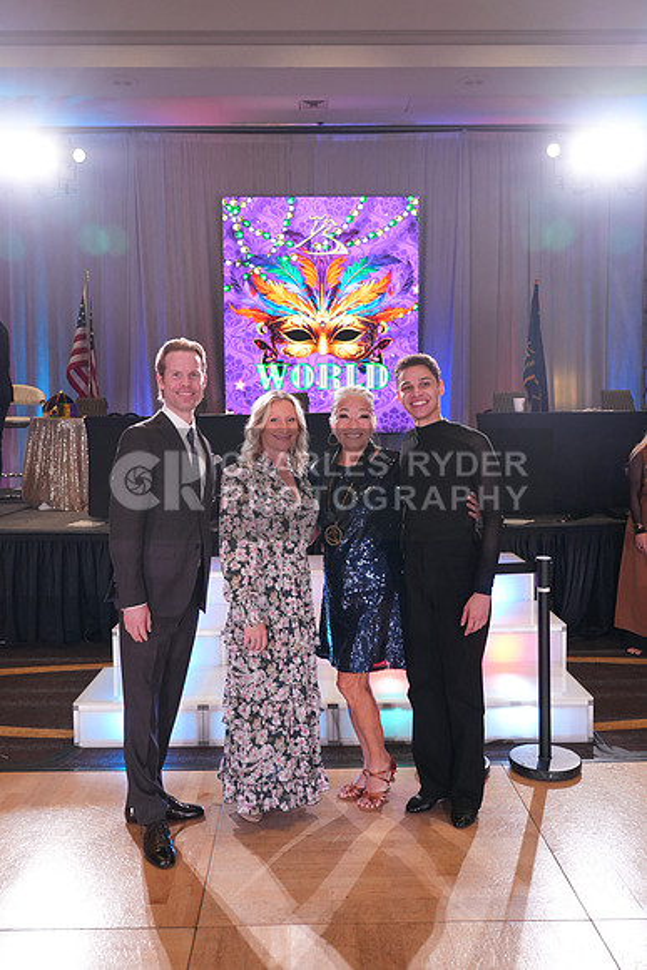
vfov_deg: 61.9
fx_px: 808
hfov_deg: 43.6
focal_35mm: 30
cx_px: 324
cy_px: 485
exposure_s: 1/400
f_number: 4
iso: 2000
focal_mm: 30
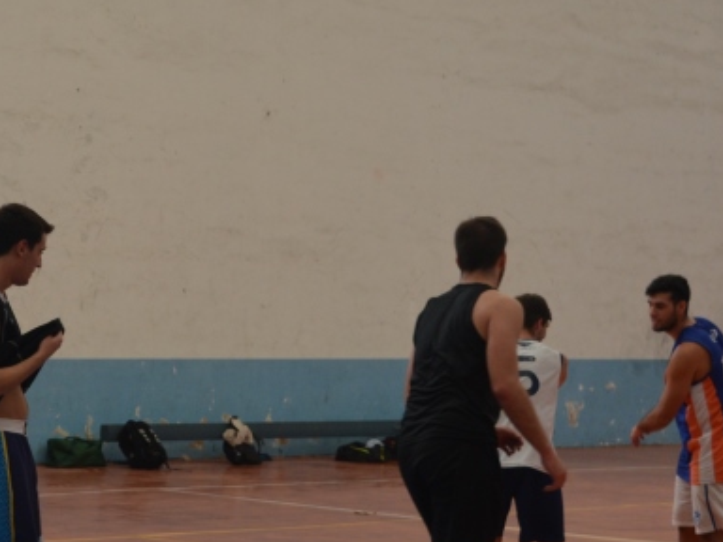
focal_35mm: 119
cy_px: 334
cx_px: -11
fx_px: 2491
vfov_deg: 12.4
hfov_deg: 16.2
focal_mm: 31
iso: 400
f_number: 5.6
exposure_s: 1/125
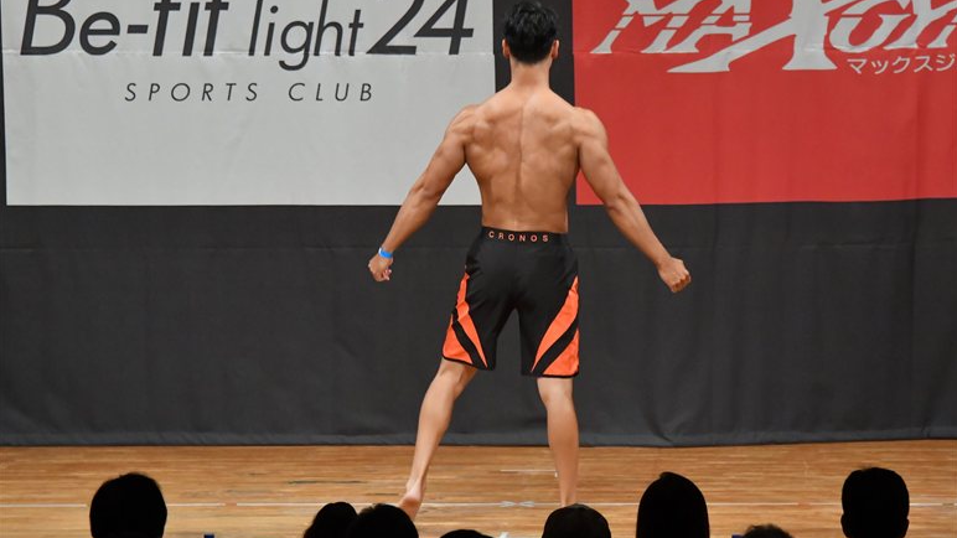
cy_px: 274
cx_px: 479
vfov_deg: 4.5
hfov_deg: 8.1
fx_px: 6800
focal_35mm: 268
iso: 6400
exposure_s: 1/400
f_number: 5.6
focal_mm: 170
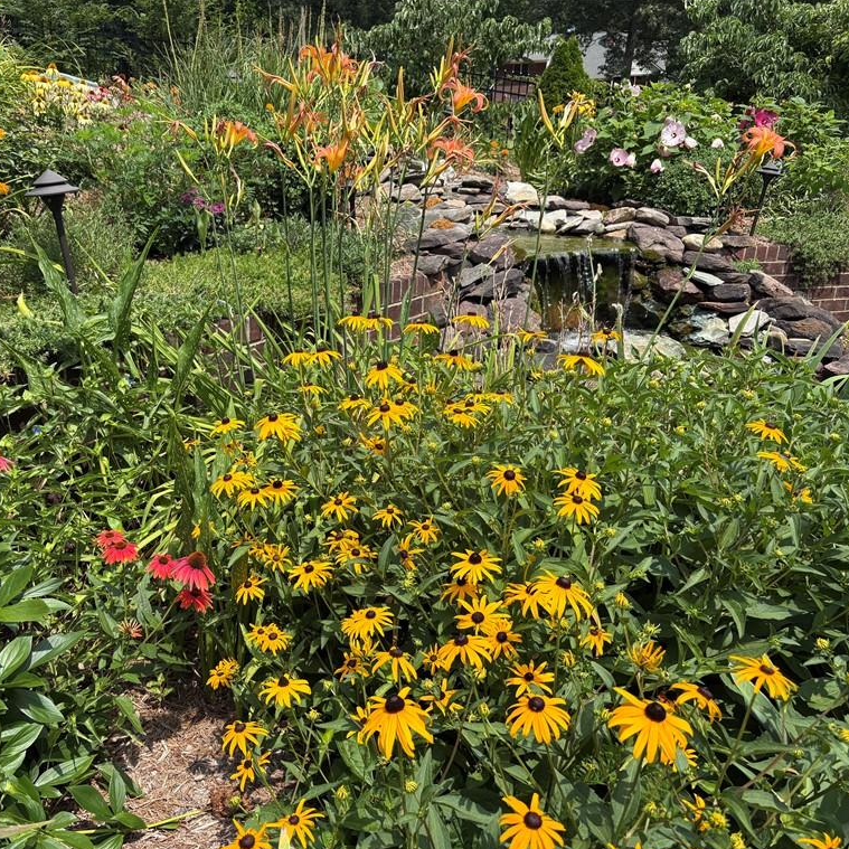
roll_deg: -0.1
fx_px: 860
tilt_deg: -17.2
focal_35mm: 31
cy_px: 426
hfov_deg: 51.9
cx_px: 311
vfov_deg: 52.5
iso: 50
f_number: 1.6
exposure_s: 1/1751
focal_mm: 5.96
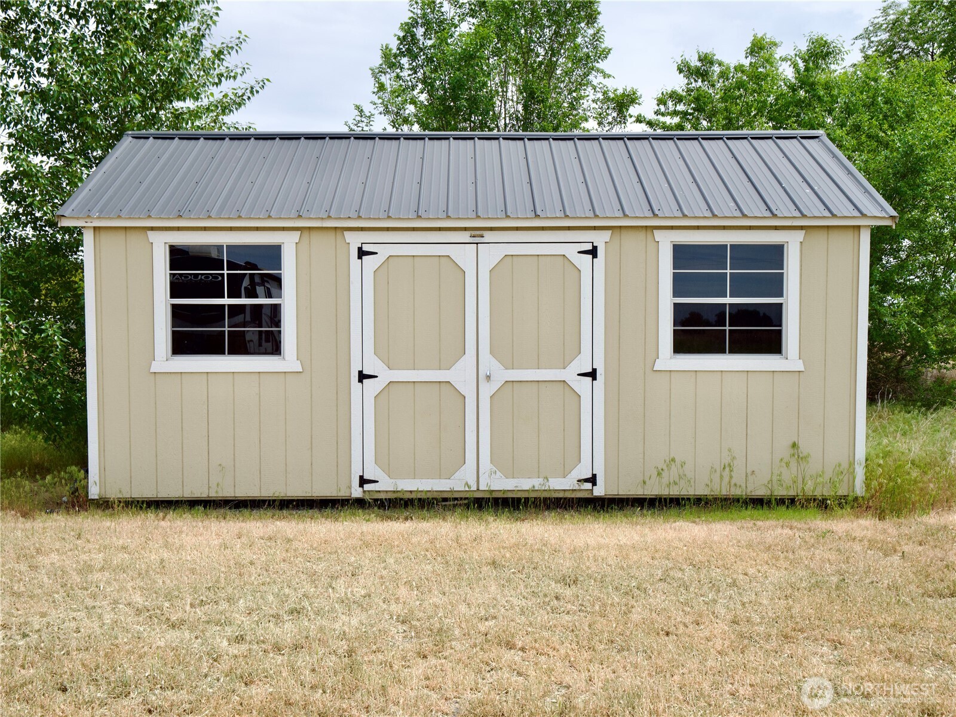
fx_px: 994
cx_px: 478
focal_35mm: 36
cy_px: 358
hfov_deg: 51.4
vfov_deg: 39.7
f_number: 8
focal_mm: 18
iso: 200
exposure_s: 1/500
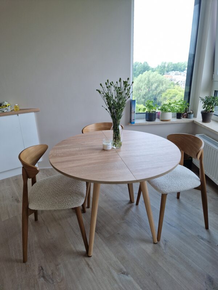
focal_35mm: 23
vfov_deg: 73.9
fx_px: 193
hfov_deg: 58.9
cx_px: 109
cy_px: 145
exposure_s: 1/180
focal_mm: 5.4
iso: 50
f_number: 1.8
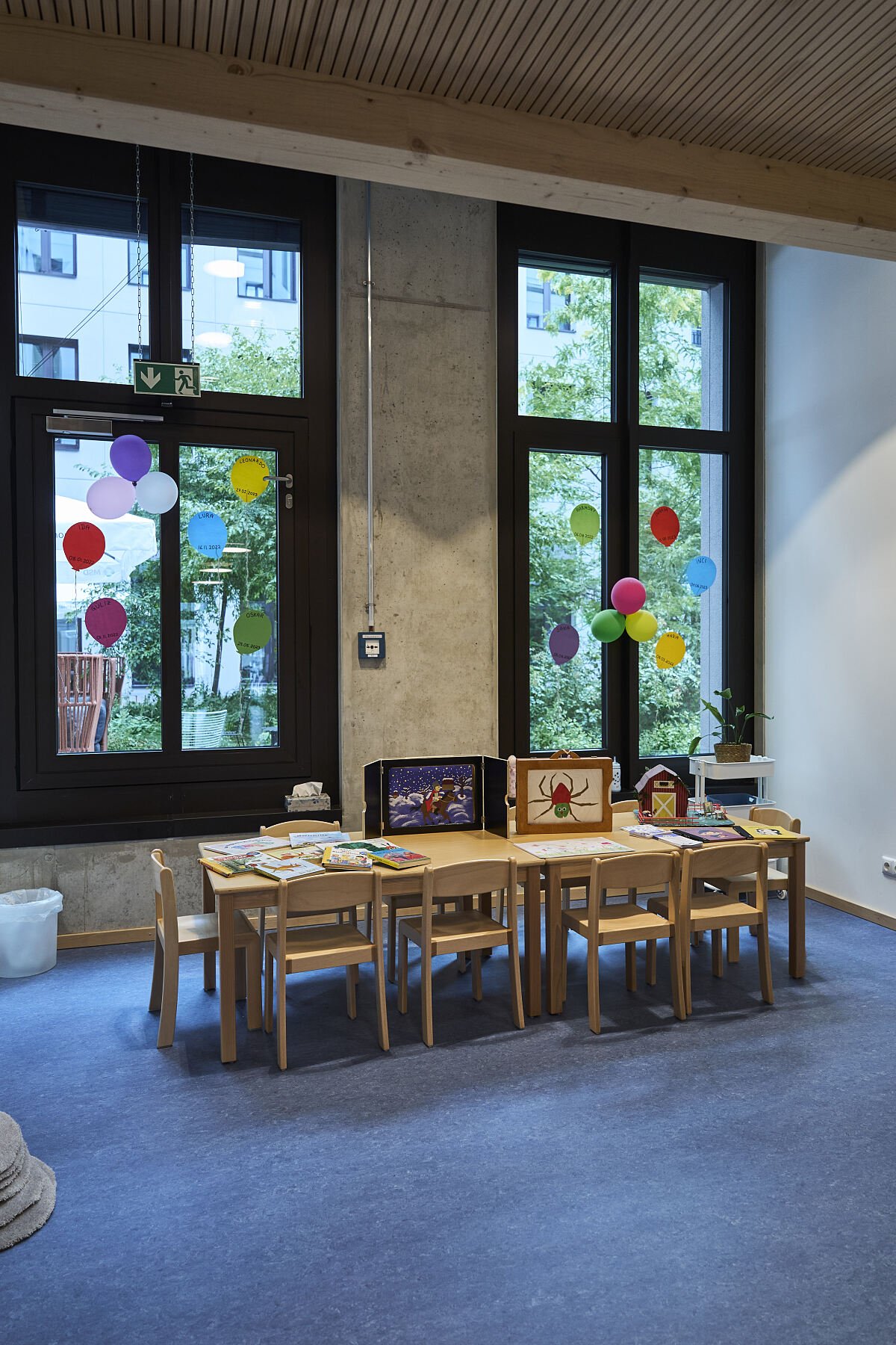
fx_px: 896
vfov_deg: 73.7
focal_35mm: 24
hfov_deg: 53.1
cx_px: 448
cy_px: 672
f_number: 4
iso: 500
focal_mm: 24
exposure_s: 1/100
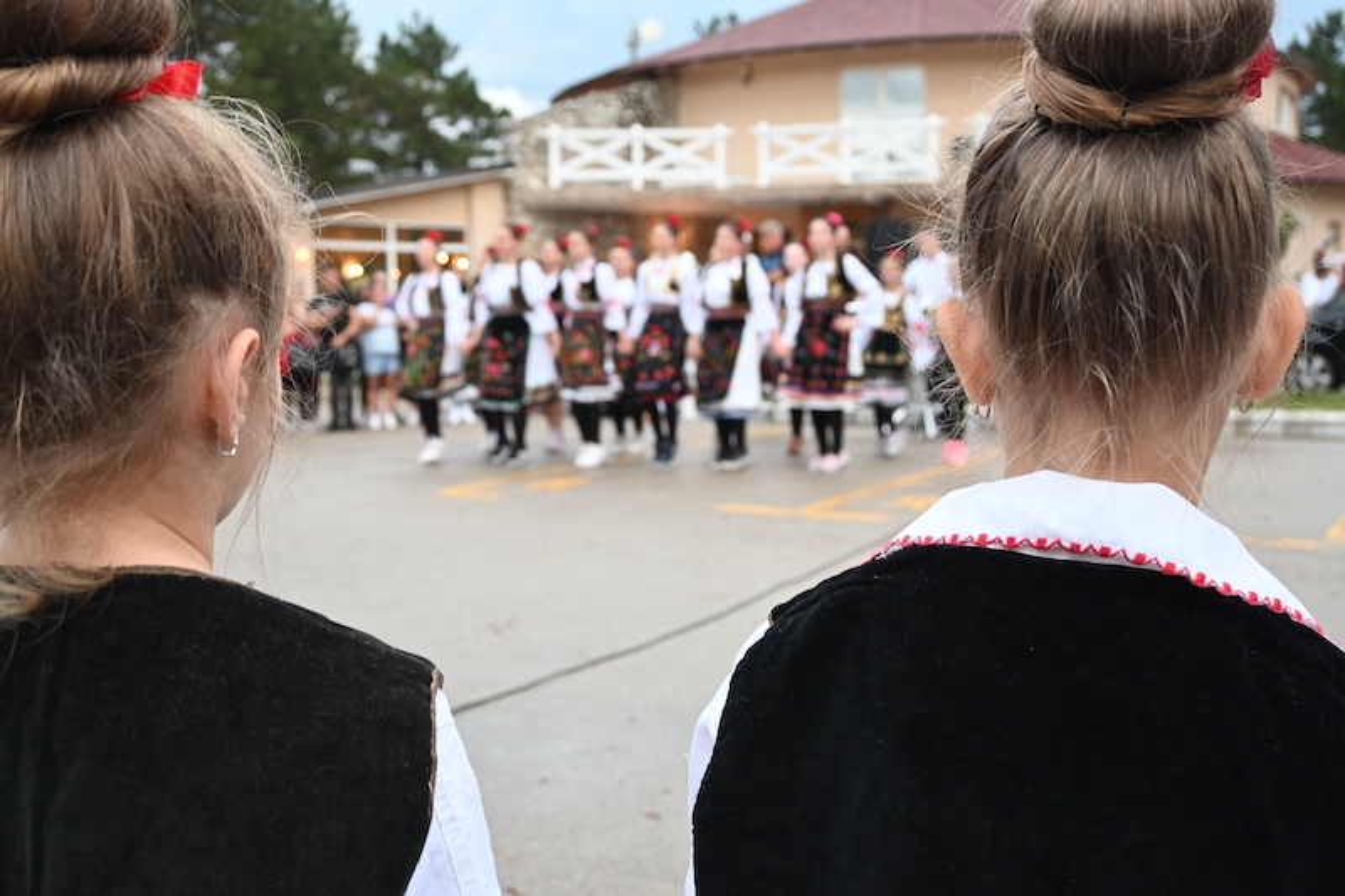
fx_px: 1289
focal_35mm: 34
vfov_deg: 38.3
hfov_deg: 55.1
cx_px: 672
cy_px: 448
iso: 800
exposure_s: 1/160
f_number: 4.2
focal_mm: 23
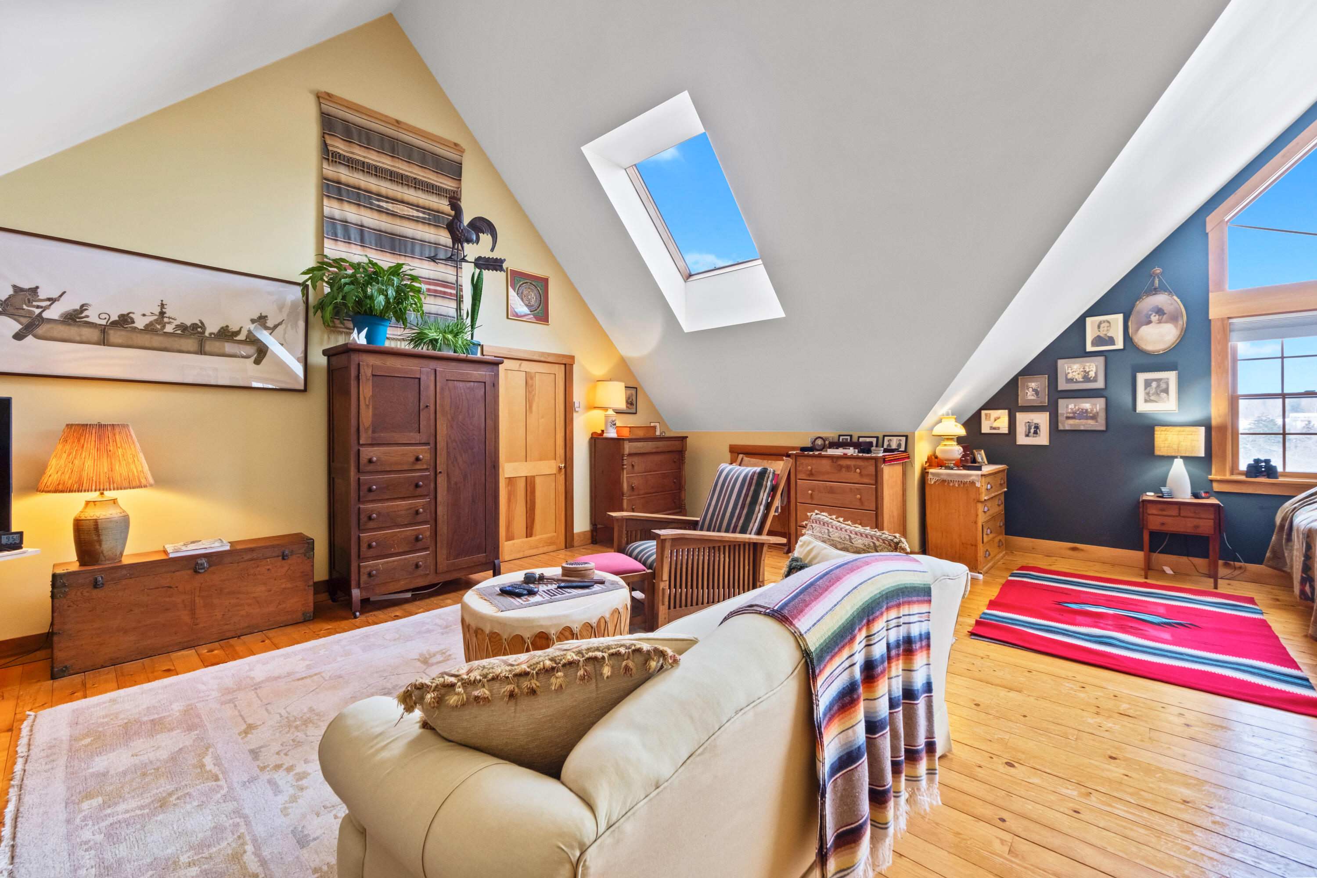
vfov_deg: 81.2
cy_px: 439
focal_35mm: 14
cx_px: 658
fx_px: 512
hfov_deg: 104.3
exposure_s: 1/8
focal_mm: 9.4
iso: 500
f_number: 8
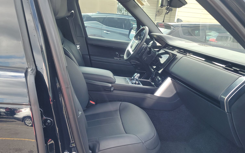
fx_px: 180
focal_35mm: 27
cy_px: 91
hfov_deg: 68.4
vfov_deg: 45.8
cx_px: 117
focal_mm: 6.7
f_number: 1.8
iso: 74
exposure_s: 1/119
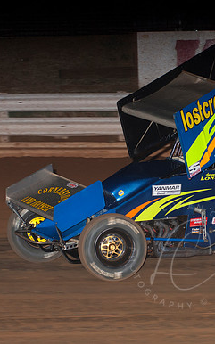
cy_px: 172
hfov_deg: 7.1
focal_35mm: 184
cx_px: 182
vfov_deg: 11.4
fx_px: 1726
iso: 400
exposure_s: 1/400
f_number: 4
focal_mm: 80
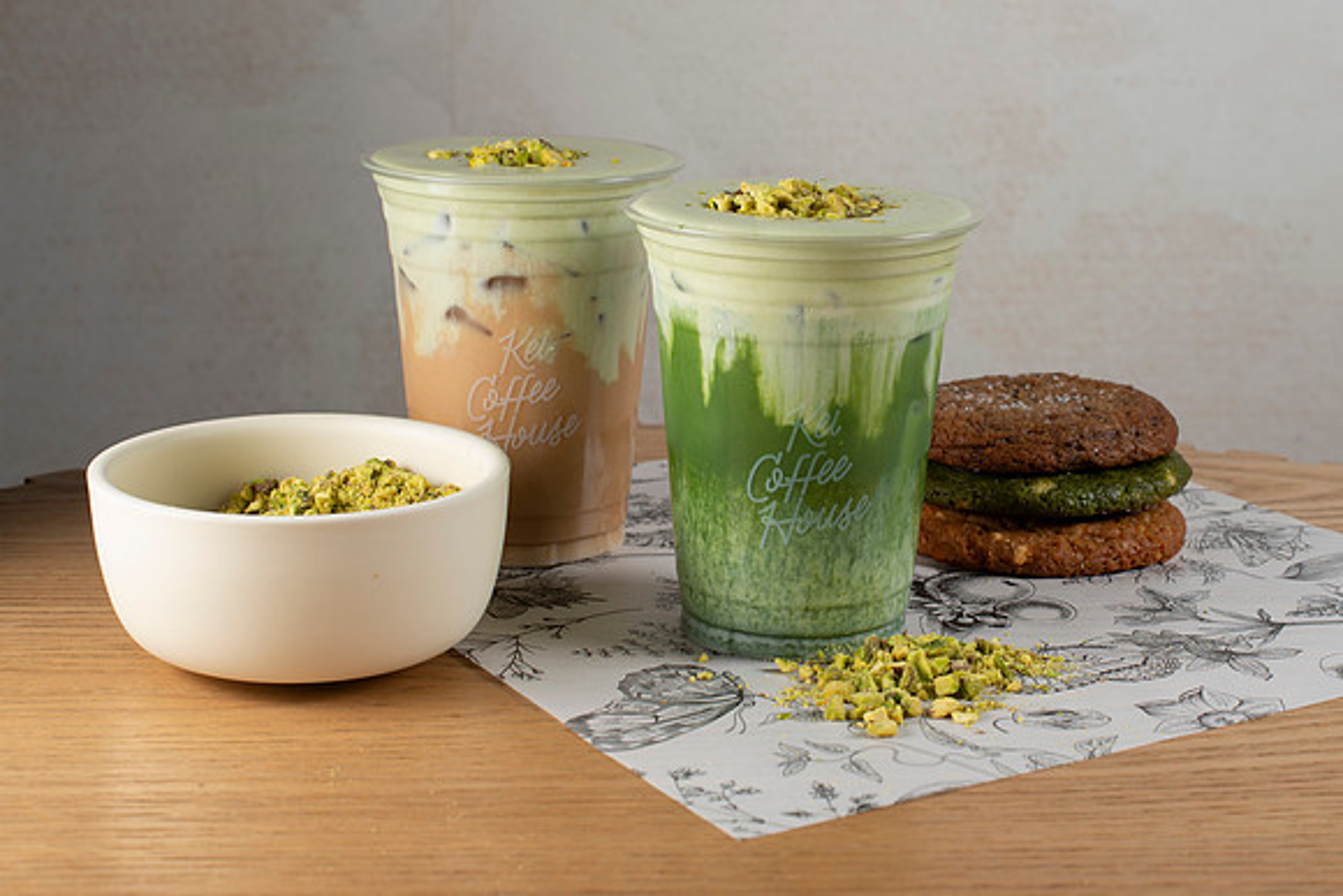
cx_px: 814
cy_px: 424
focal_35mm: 66
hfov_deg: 30.5
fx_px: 2457
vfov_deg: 20.7
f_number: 8
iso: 64
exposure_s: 1/160
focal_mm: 50
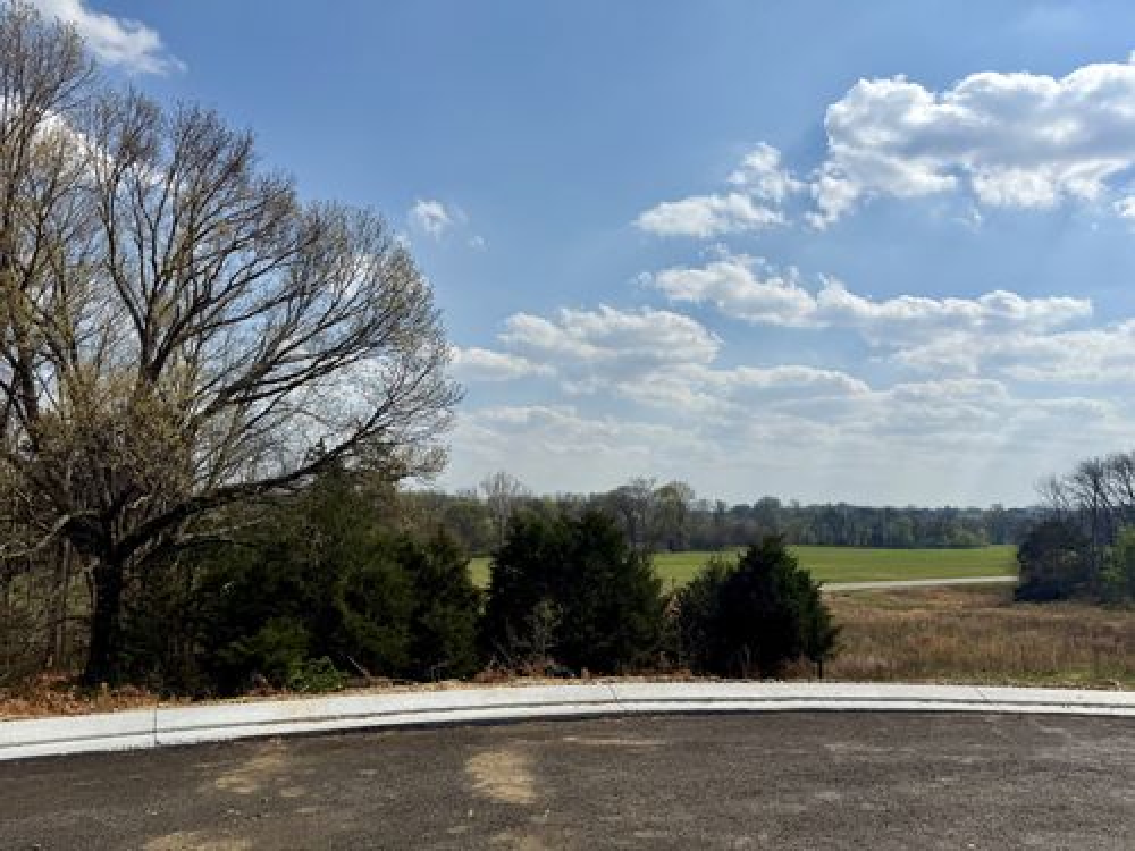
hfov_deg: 71.6
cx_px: 568
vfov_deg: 56.8
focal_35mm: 24
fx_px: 787
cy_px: 426
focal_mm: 6.76
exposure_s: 1/14286
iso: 80
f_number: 1.78
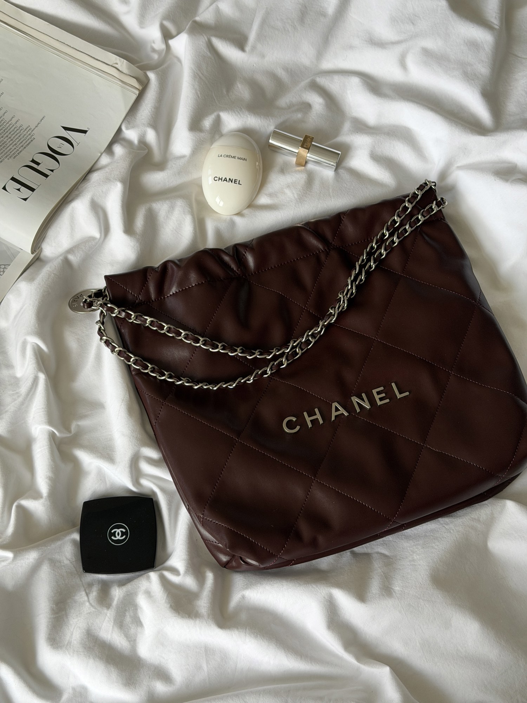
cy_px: 352
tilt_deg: -71.2
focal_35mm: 48
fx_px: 974
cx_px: 264
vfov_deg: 39.7
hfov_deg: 30.3
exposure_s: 1/398
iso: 64
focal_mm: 6.76
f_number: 1.78
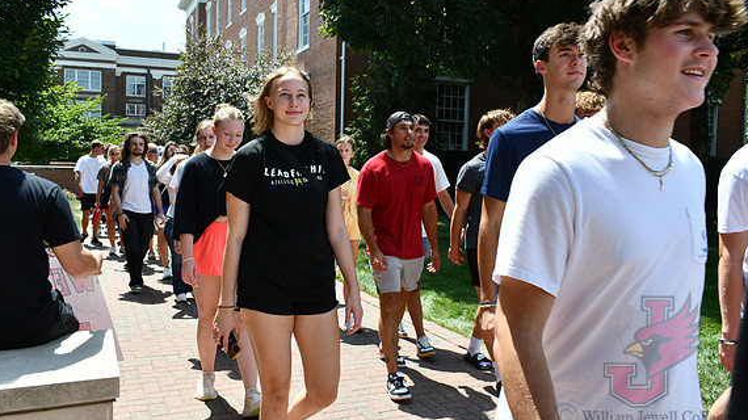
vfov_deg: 36.6
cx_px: 375
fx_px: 634
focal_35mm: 32
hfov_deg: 61.0
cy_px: 194
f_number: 8
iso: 180
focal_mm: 20
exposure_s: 1/250
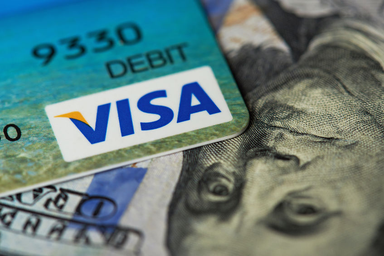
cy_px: 128
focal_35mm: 105
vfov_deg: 13.0
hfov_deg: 19.5
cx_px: 192
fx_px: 1120
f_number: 11
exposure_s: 1/160
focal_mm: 105
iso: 200
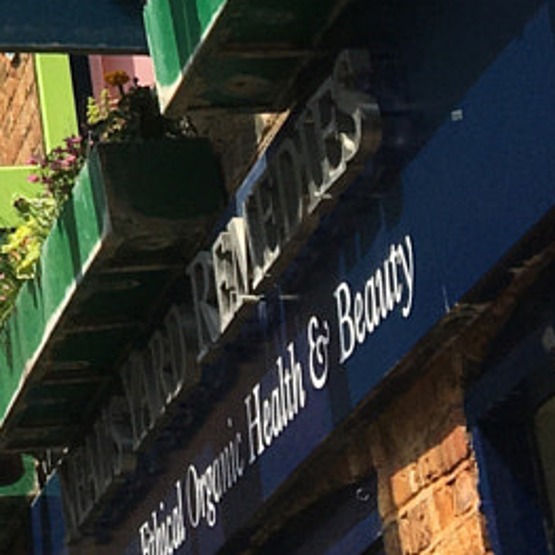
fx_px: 2830
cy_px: -420
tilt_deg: +30.6
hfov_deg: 10.6
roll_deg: +3.4
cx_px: -428
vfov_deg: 10.6
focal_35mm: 156
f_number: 2.2
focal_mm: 4.15
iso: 25
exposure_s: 1/1709
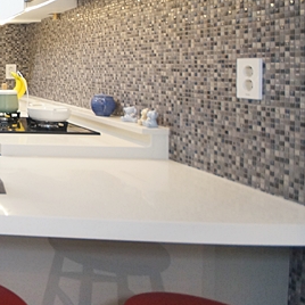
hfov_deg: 29.2
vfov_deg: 41.6
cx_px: -142
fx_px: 379
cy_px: 53
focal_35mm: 38
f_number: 4
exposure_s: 1/80
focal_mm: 10
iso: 800
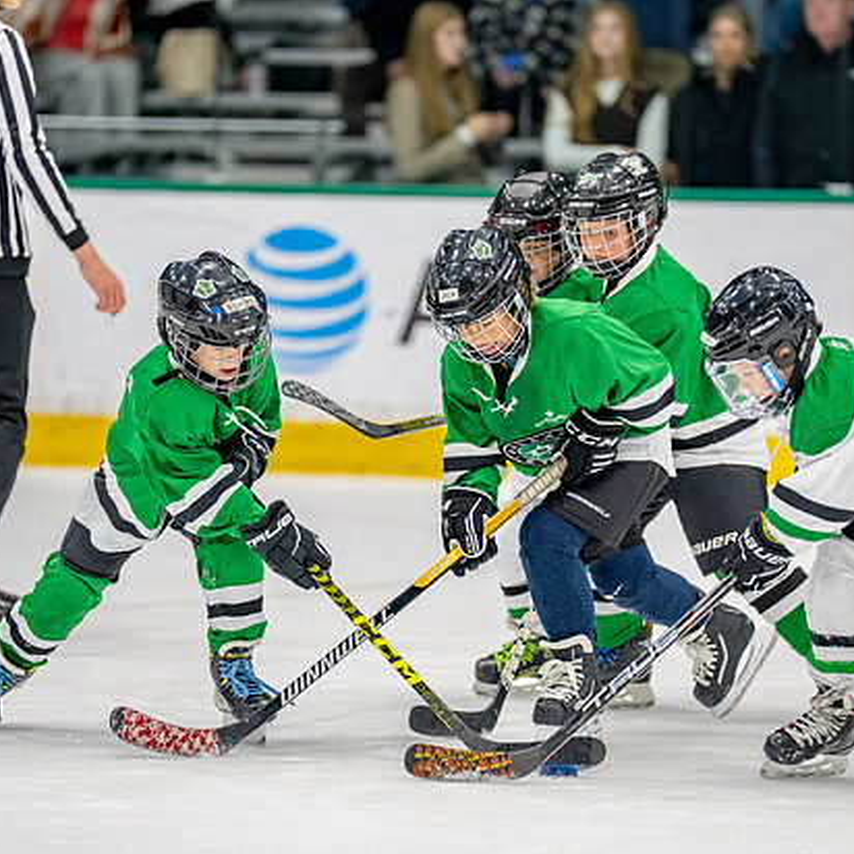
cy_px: 426
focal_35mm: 282
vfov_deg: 6.2
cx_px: 484
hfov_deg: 6.2
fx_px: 7871
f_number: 2.8
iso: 1000
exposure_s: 1/1250
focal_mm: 200
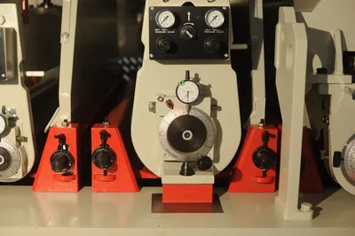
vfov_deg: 26.9
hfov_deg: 39.6
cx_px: 178
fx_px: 493
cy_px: 118
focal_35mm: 50
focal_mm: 50
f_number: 3.5
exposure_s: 1/250
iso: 1000
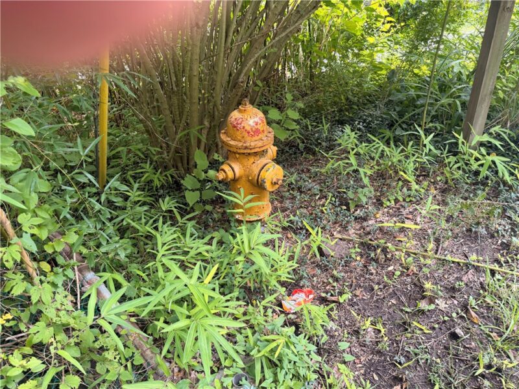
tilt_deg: -34.2
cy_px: 194
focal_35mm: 24
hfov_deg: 71.6
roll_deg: +1.7
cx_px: 260
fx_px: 360
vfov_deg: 56.8
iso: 80
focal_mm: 6.76
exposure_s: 1/121
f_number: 1.78
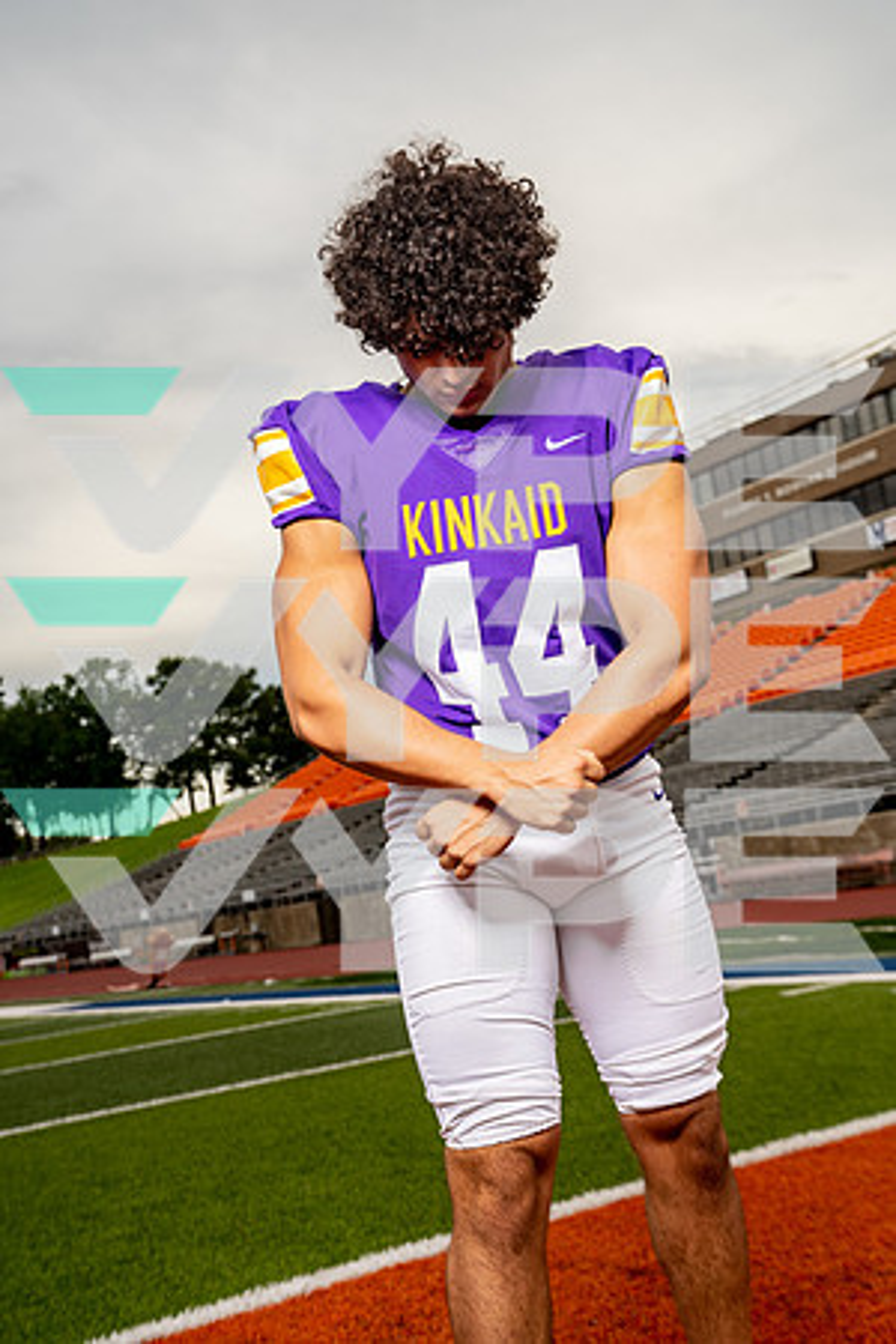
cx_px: 448
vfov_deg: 49.6
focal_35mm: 39
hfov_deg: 34.2
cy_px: 672
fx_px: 1456
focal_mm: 39
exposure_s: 1/200
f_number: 5.6
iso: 100
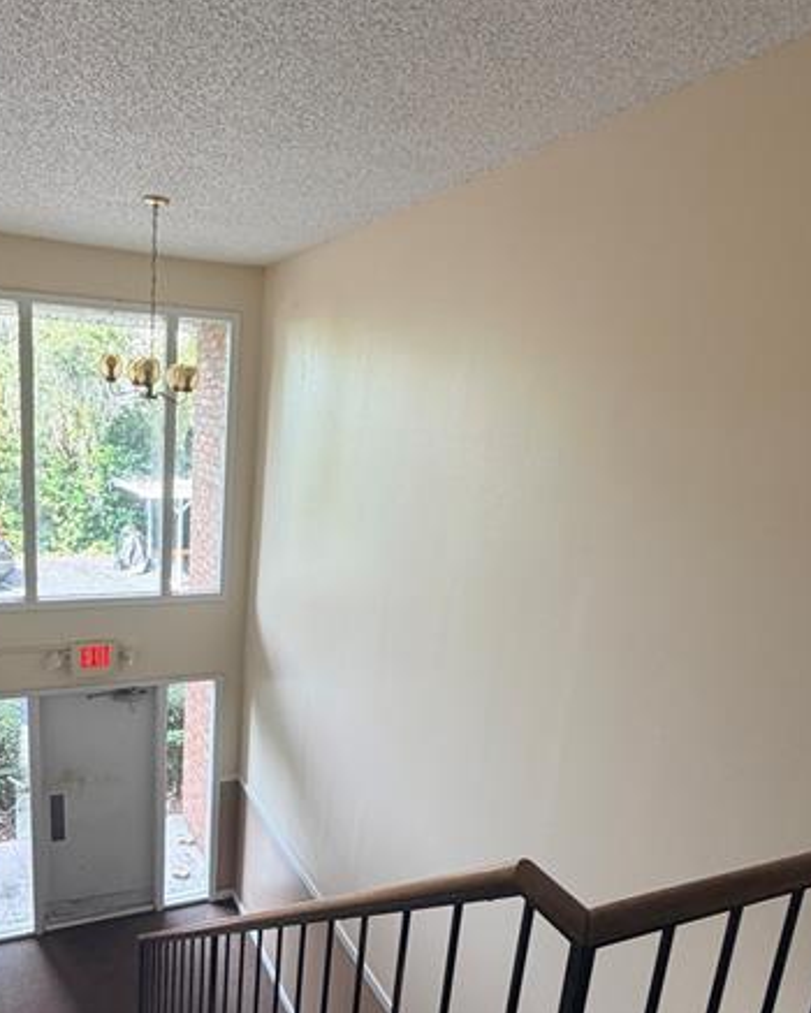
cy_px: 577
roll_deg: -3.4
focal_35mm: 24
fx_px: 720
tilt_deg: -13.1
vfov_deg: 69.9
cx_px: 262
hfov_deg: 57.3
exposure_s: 1/121
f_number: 2.2
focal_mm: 2.22
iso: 125
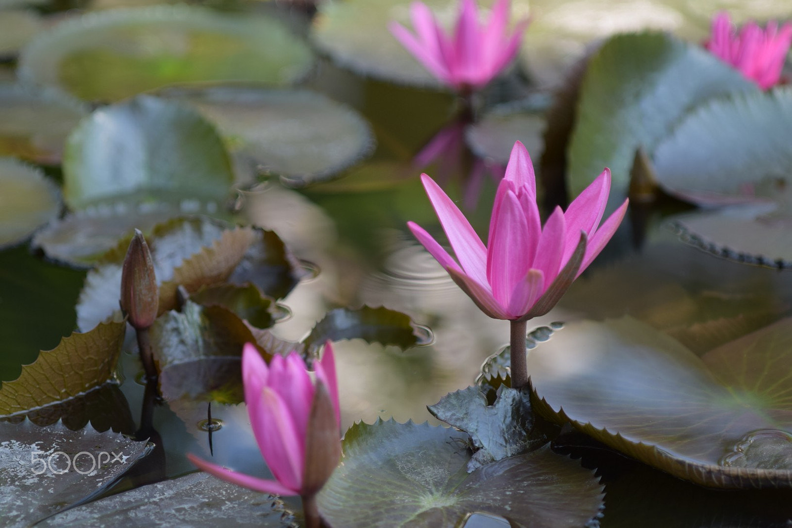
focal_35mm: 135
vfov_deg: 10.2
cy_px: 264
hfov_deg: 15.2
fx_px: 2970
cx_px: 396
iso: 100
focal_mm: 90
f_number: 2.5
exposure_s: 1/500
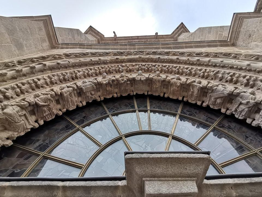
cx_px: 131
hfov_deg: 91.0
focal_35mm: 17
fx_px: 129
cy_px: 98
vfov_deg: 74.7
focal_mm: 1.78
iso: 50
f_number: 2.4
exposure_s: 1/127
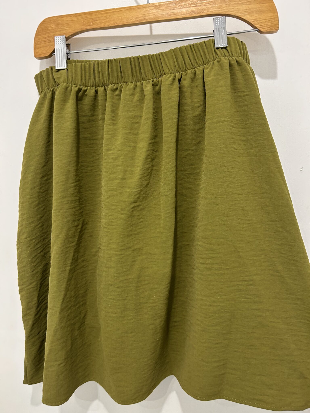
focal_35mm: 26
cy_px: 206
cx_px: 155
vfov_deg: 67.3
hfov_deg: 53.1
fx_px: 310
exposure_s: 1/60
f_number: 1.5
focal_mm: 5.7
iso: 160
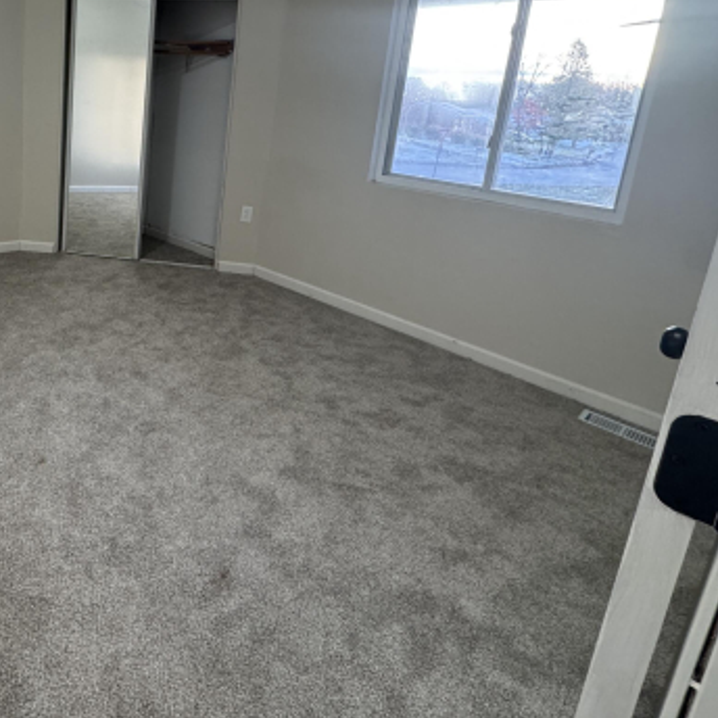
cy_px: 202
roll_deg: -2.8
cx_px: 116
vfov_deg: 62.2
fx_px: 563
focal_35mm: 24
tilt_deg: -13.4
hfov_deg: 58.5
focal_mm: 2.22
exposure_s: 1/120
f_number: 2.2
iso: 320
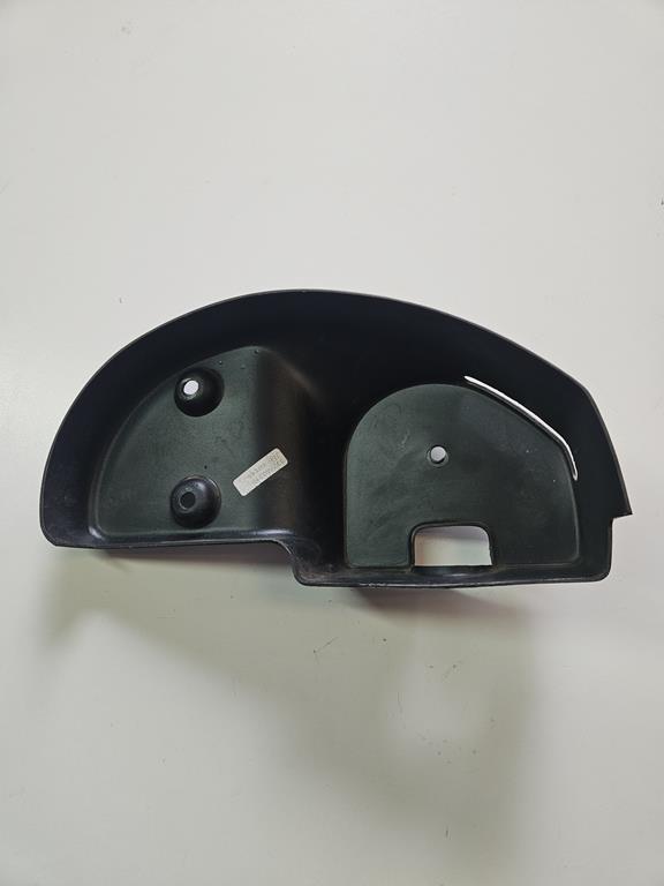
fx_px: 588
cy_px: 443
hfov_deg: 58.9
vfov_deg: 73.9
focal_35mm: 23
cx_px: 332
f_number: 1.8
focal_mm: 5.4
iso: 100
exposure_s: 1/100
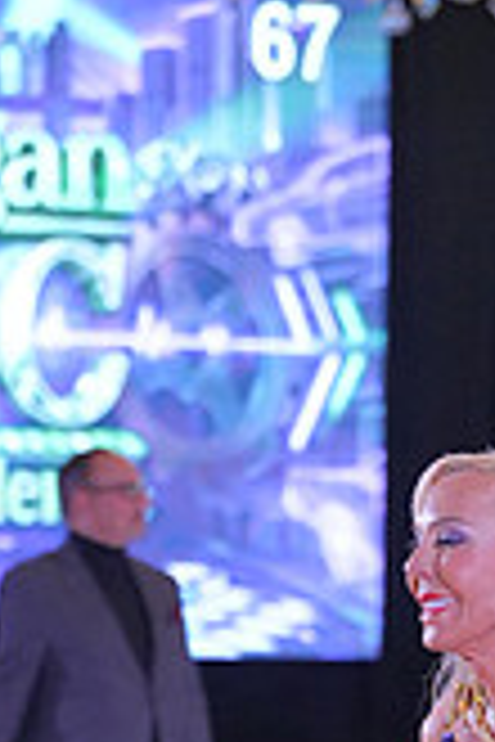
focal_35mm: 277
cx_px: 646
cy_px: 962
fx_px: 5713
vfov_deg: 7.4
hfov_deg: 4.9
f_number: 3.2
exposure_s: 1/400
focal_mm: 79
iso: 3200
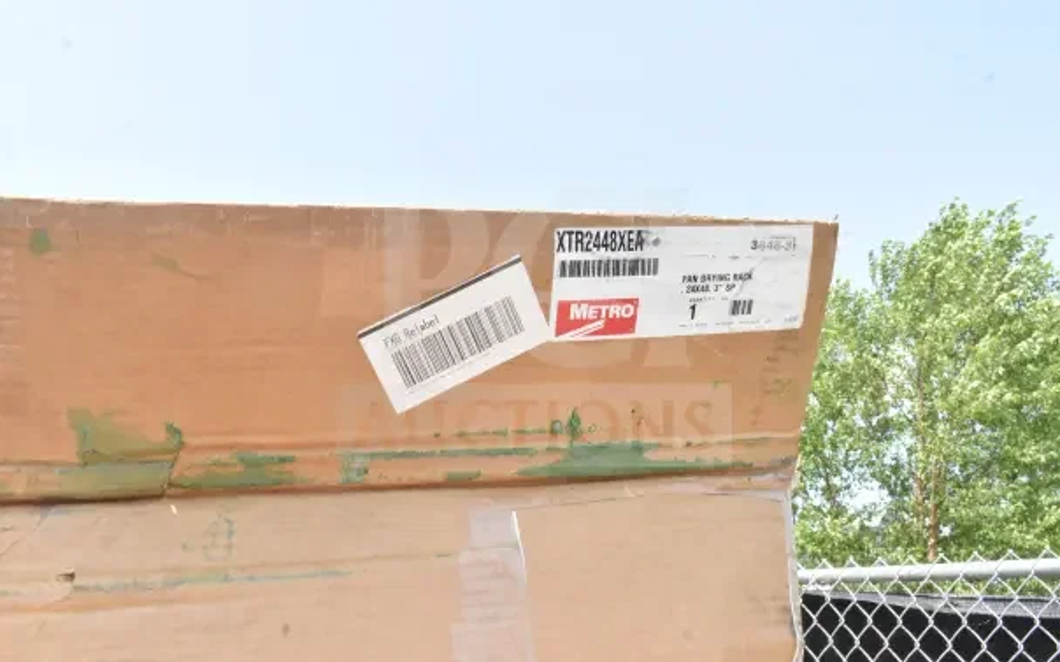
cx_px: 534
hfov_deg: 56.7
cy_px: 327
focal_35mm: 34
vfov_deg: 37.2
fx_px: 982
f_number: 18
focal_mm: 22
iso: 6400
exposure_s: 1/1250
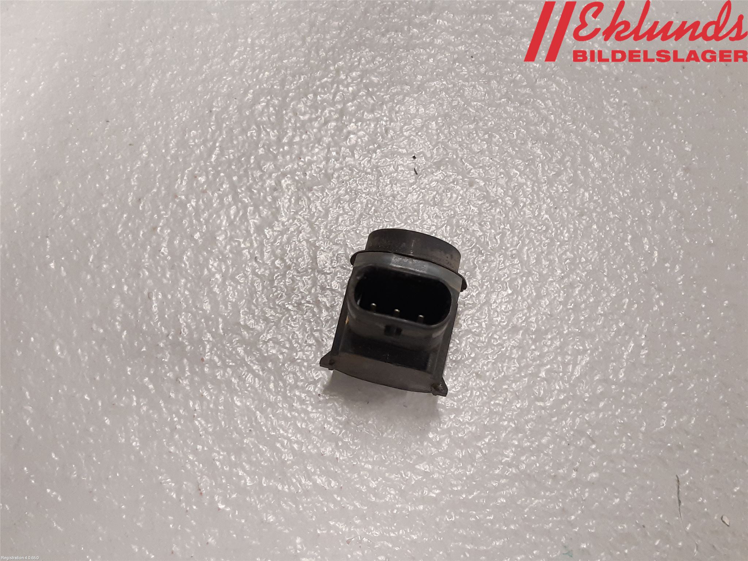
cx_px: 374
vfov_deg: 53.1
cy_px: 280
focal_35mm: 26
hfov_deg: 67.3
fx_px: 562
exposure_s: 1/50
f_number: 1.7
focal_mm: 3.93
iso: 200
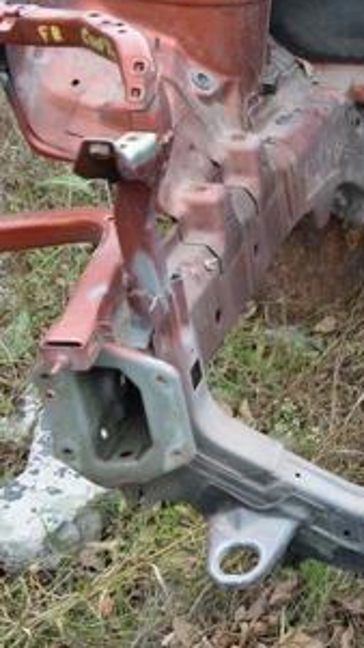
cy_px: 324
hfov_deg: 16.5
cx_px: 672
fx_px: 1031
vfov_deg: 34.9
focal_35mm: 60
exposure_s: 1/100
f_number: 5
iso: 400
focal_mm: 18
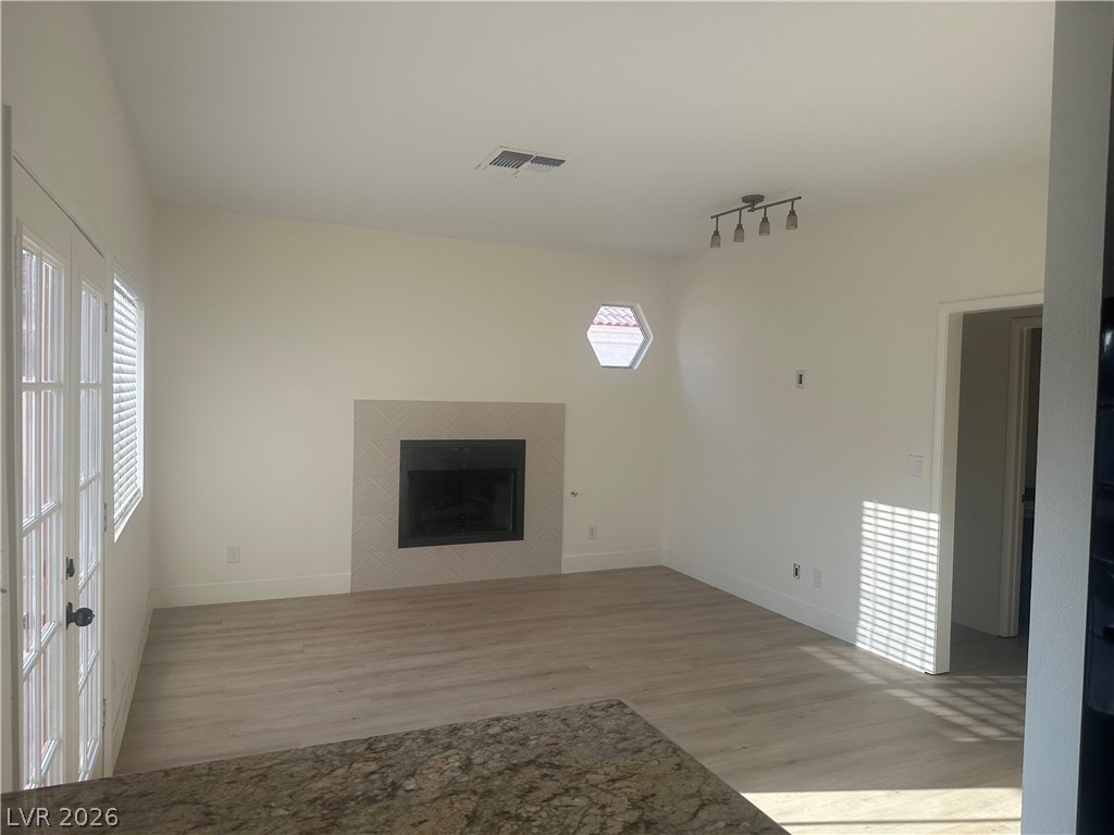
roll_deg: -0.8
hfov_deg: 71.6
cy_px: 418
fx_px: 772
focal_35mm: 24
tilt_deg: -1.2
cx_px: 557
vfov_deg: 56.8
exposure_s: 1/379
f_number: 1.78
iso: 80
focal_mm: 6.86
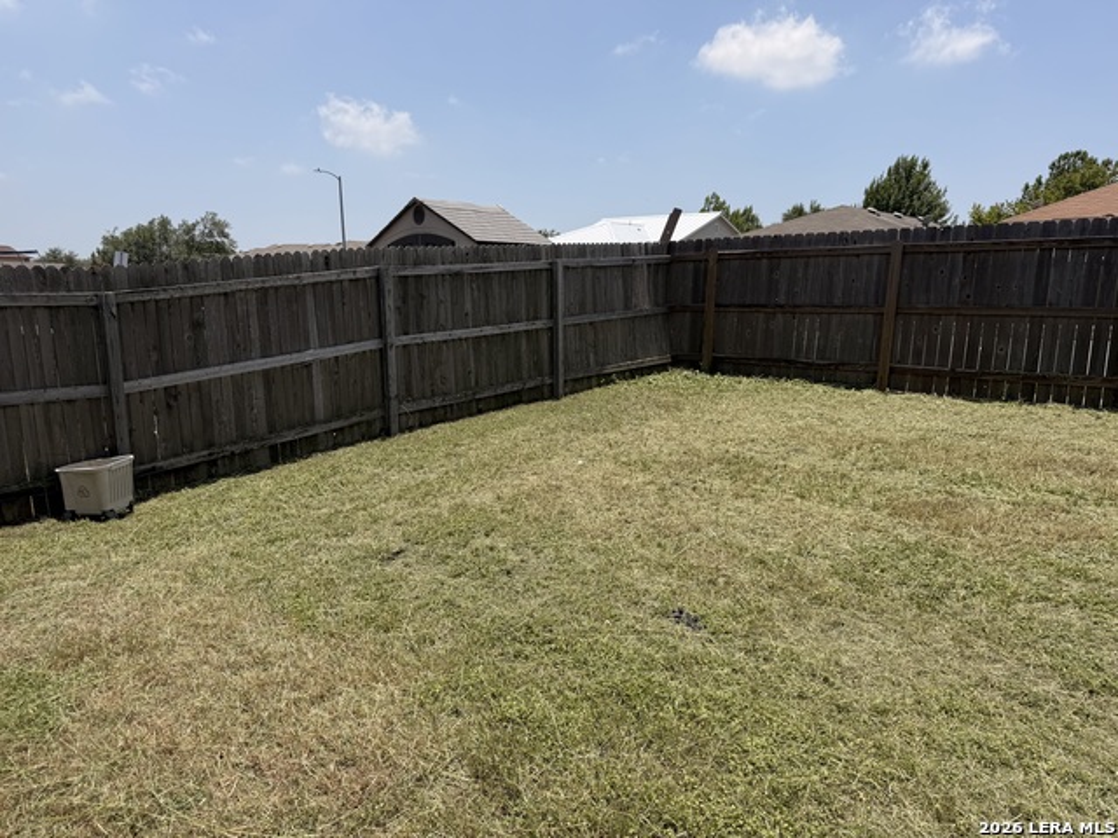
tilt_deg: -11.4
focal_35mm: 24
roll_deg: -0.8
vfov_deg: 56.8
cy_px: 419
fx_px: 775
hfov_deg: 71.6
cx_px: 559
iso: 80
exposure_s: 1/6173
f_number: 1.78
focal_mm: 6.76
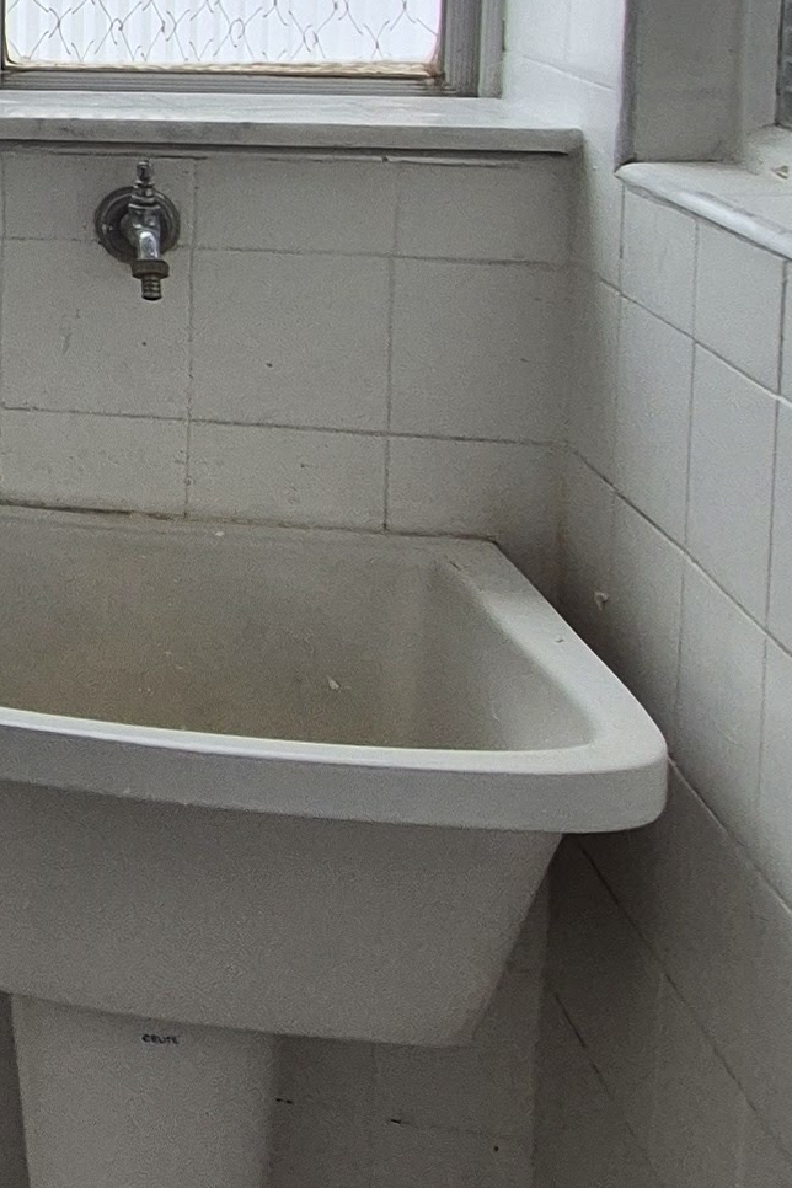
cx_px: -824
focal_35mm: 56
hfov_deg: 17.1
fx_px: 1848
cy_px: 33
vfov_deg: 33.0
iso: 80
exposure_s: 1/60
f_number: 2.2
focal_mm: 2.2
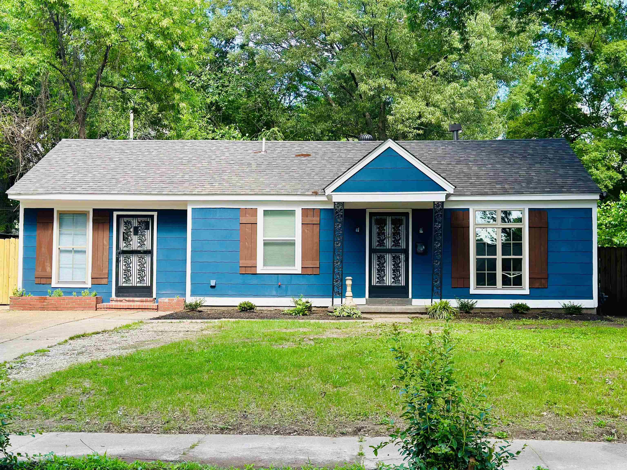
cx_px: 314
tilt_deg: +1.7
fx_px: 869
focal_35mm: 48
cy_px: 235
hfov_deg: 39.7
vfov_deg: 30.3
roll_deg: -0.4
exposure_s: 1/903
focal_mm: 6.86
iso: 80
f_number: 1.78
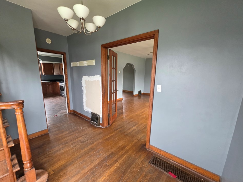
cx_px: 119
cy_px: 98
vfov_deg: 85.5
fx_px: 98
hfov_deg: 102.1
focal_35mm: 14
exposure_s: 1/60
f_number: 1.9
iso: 400
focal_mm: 2.2
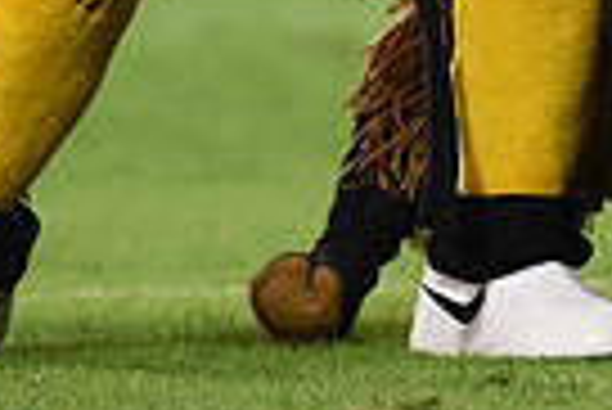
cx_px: 734
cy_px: -453
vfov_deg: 1.1
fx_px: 21732
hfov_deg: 1.6
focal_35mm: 1277
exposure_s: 1/800
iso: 2000
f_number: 2.8
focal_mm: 300
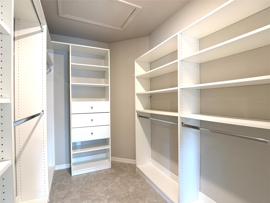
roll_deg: +0.4
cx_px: 135
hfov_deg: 71.6
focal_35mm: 24
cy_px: 102
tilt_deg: +0.2
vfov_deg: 56.8
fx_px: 187
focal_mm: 6.76
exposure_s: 1/60
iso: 160
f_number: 1.78
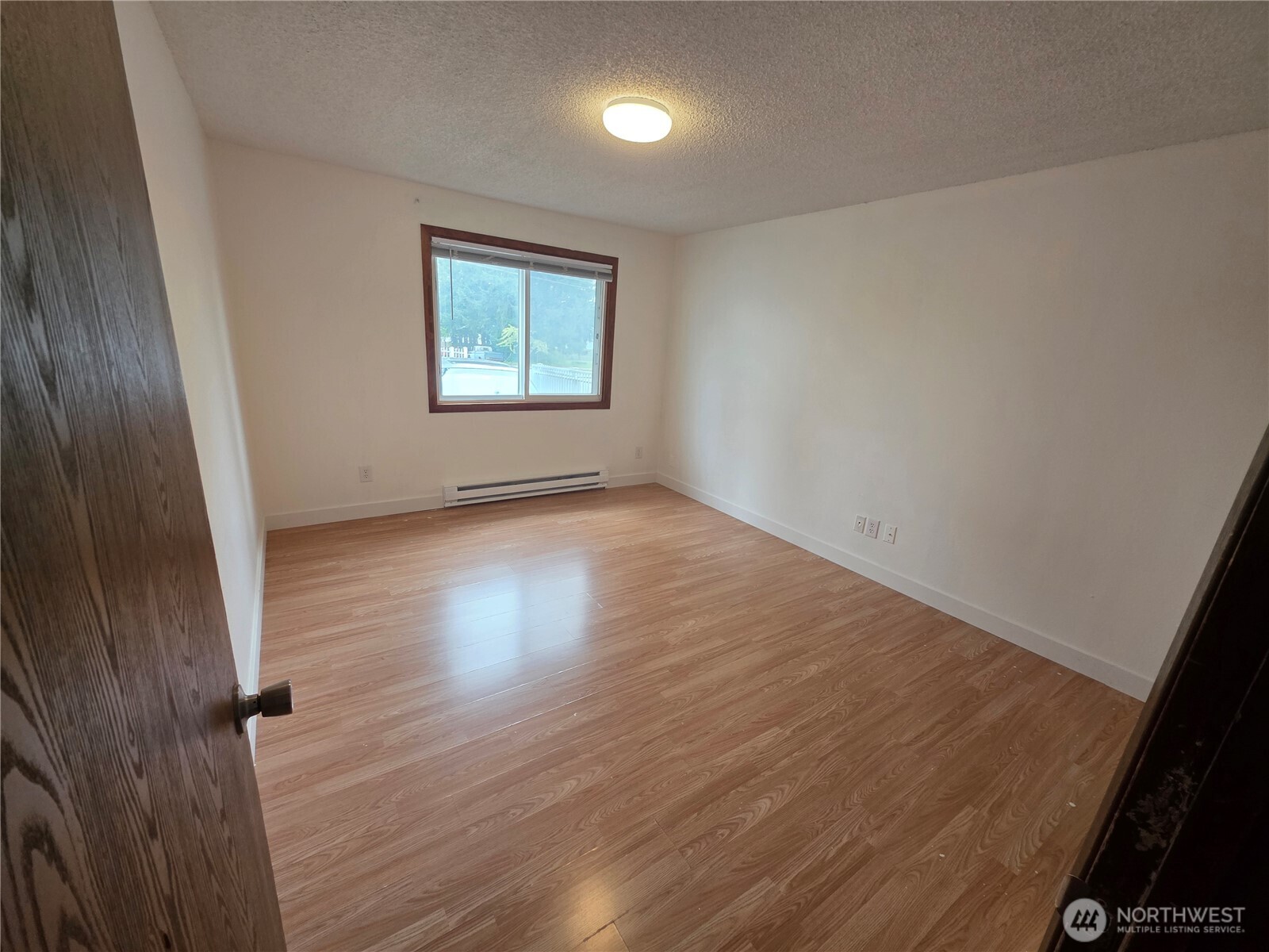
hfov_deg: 106.2
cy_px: 476
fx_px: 477
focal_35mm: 13
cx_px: 634
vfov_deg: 89.9
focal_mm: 2.2
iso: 160
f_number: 1.9
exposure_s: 1/60
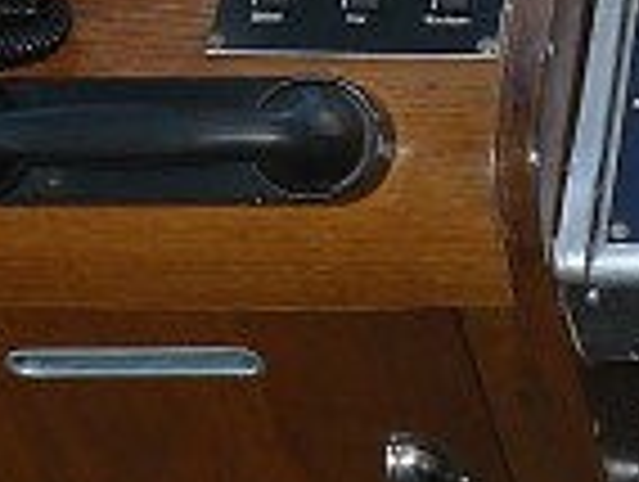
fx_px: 2996
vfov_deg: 9.0
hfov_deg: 11.0
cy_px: -252
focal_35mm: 162
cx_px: 1314
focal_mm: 6
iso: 100
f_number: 4
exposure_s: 1/125
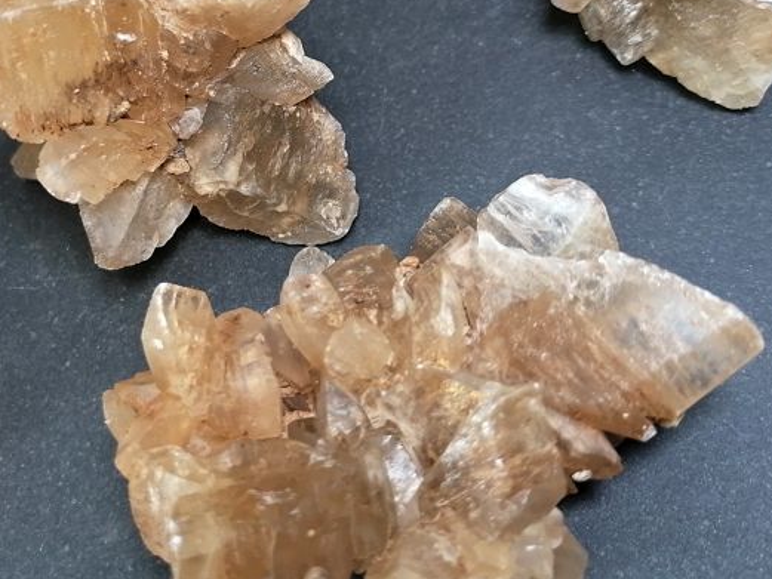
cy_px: 159
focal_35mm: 49
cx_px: 262
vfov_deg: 29.3
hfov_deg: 38.5
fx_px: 1093
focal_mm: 4.75
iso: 100
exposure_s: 1/50
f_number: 1.8
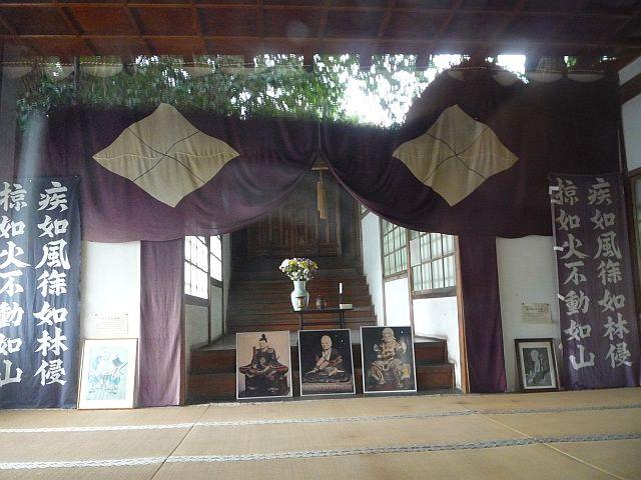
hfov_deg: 60.0
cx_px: 320
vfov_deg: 46.8
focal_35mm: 30
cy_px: 240
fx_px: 556
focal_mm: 5.2
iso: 400
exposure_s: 1/13
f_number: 3.3
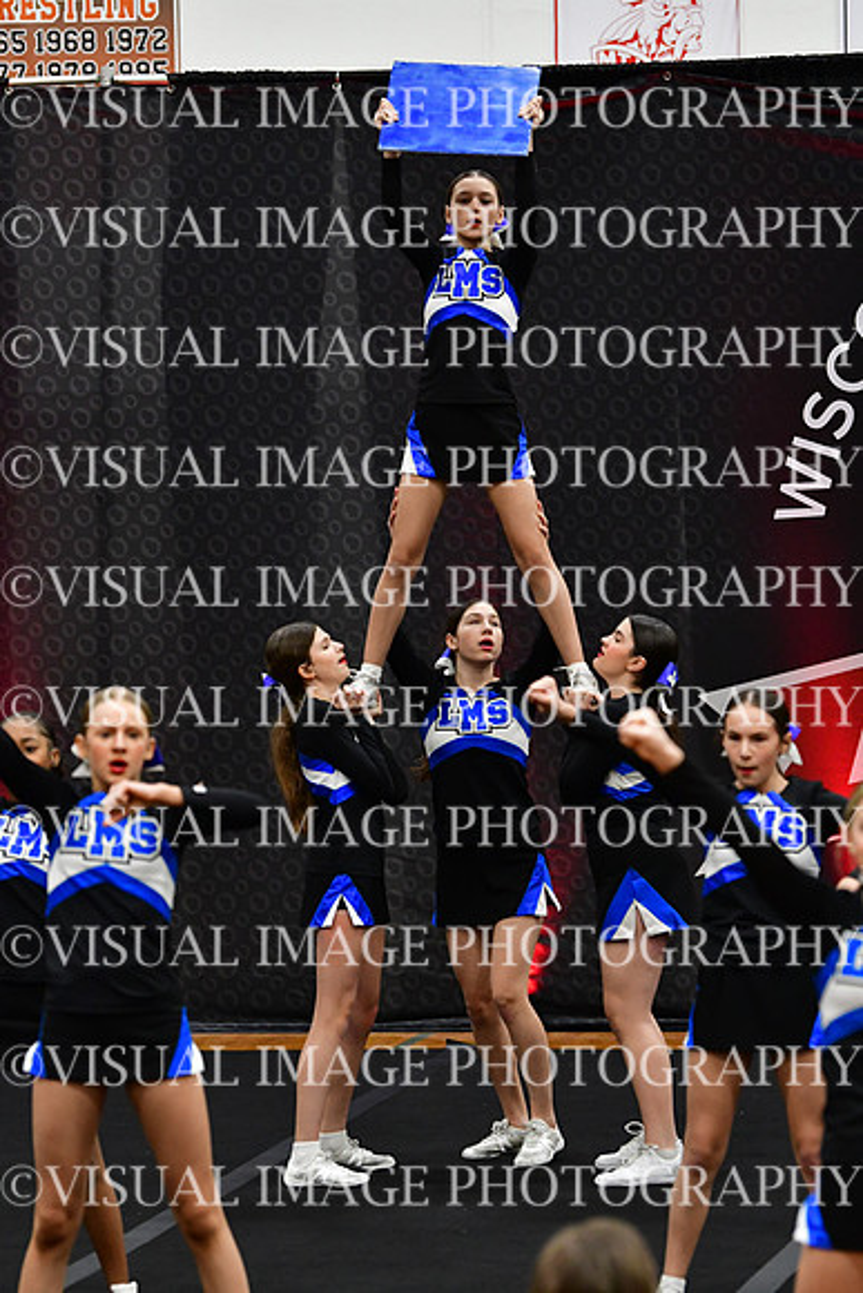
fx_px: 7007
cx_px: 432
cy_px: 646
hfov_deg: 7.0
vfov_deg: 10.5
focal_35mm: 195
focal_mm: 130
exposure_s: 1/500
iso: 4000
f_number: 3.5
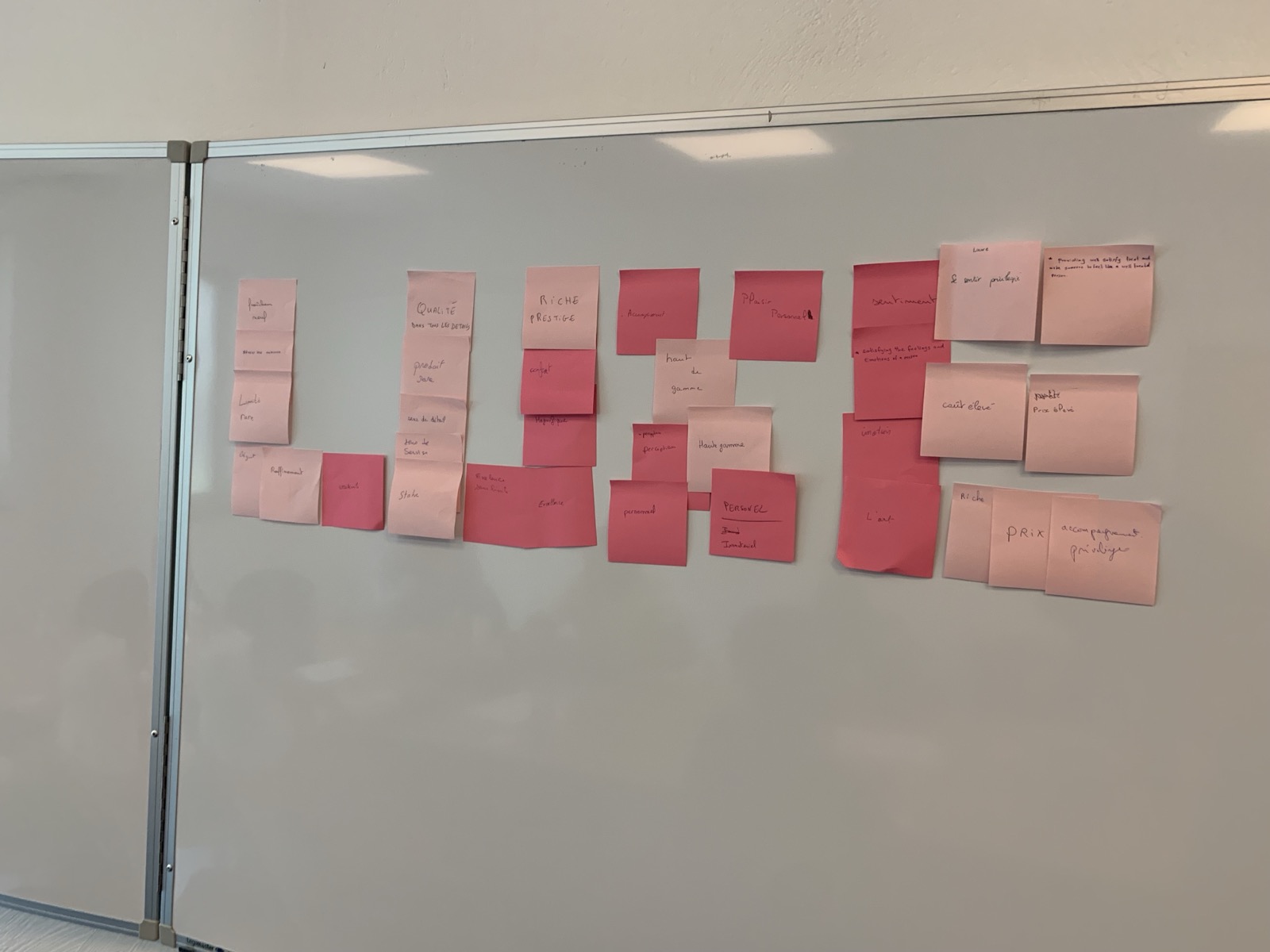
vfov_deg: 53.1
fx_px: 954
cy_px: 476
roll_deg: -2.7
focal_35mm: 26
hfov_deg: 67.3
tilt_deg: -2.6
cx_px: 635
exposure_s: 1/71
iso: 100
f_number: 1.8
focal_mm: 4.25
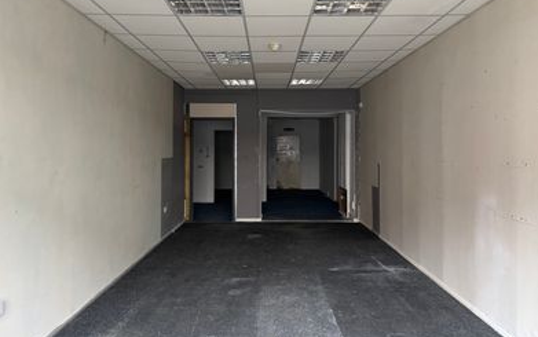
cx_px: 272
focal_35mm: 26
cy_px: 142
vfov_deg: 47.5
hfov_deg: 70.4
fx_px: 381
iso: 500
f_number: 1.78
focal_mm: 6.76
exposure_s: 1/50
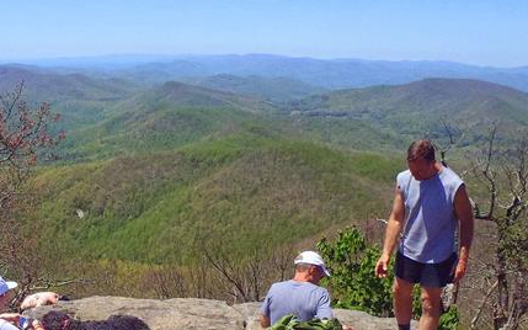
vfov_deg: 26.5
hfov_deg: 41.8
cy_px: 297
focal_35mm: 47
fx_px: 676
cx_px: 159
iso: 400
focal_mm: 5
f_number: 10
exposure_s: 1/400
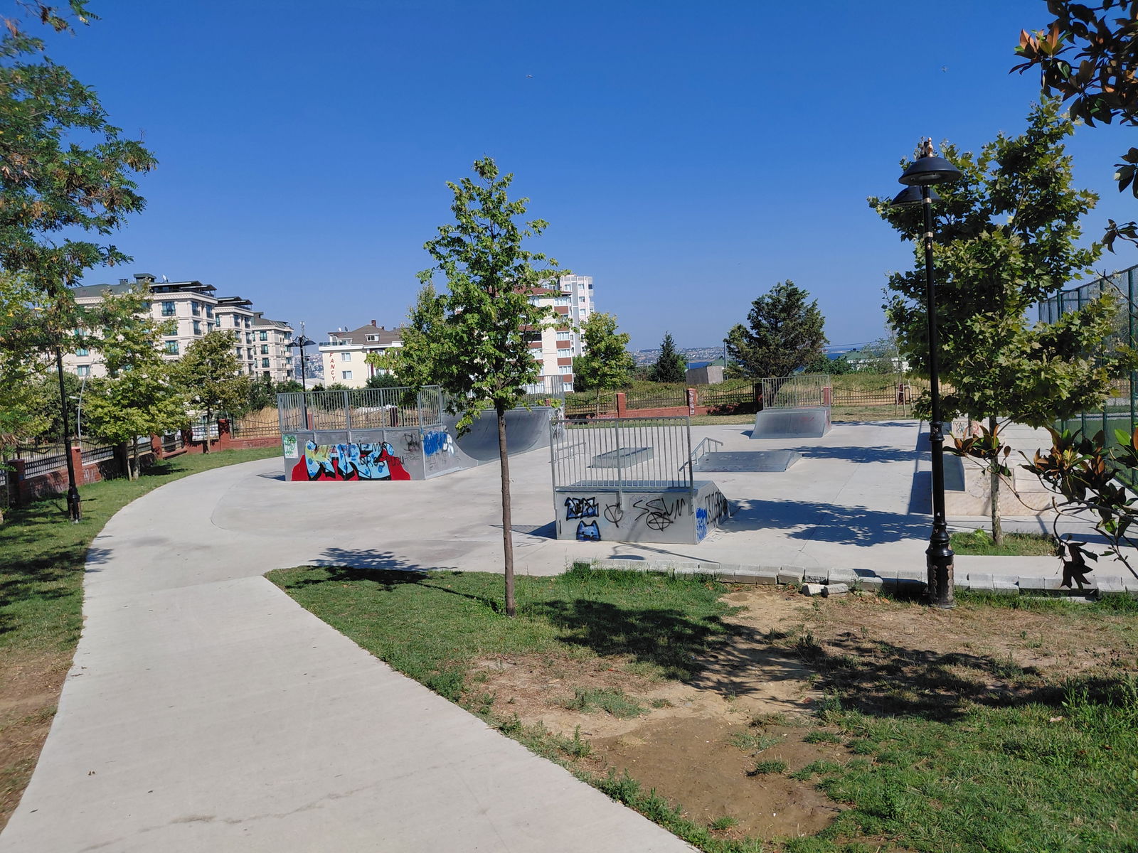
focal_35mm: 25
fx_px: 822
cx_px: 569
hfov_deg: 69.4
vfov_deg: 54.9
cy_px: 426
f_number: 1.8
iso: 50
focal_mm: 4.69
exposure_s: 1/3876
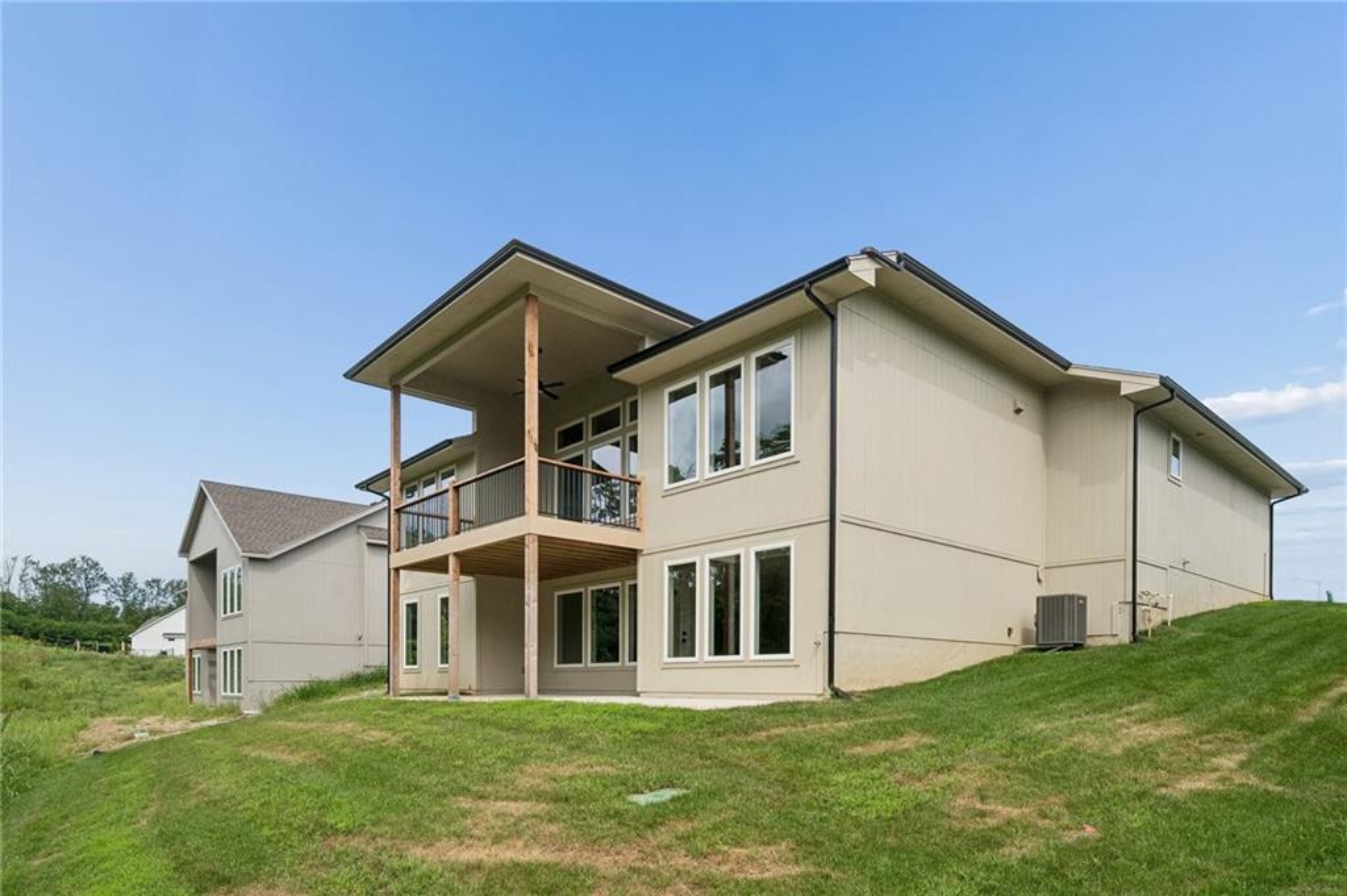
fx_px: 710
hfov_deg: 87.0
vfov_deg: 64.5
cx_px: 674
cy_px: 448
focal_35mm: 19
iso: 640
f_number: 6.3
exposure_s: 1/2500
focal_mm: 19
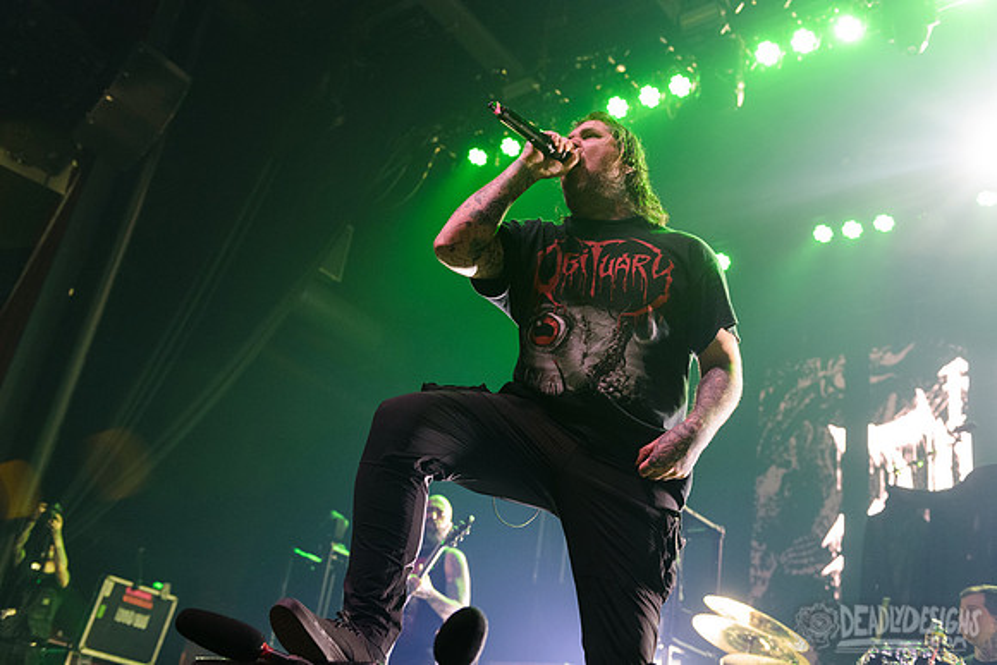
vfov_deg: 36.9
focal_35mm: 36
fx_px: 997
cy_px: 332
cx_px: 498
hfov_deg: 53.1
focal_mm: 36
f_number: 3.5
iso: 3200
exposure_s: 1/160
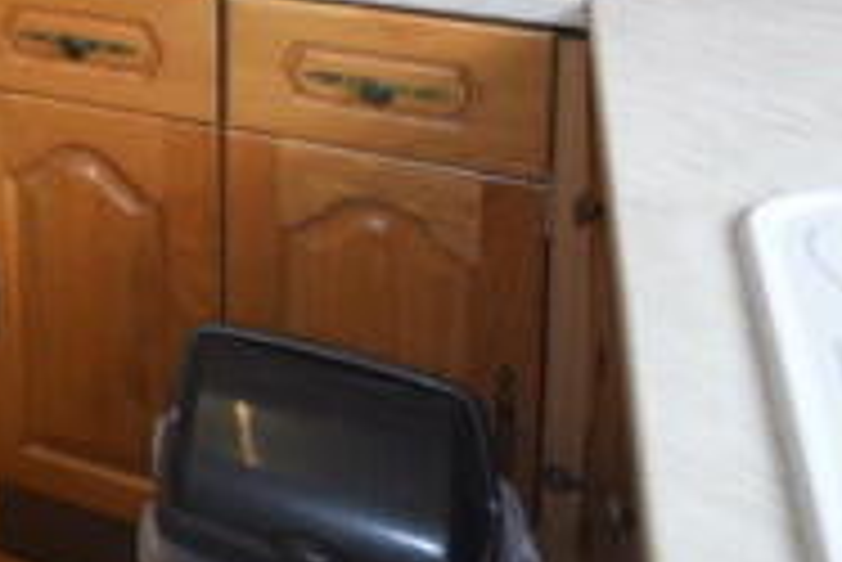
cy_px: -272
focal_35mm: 58
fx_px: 1352
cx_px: -416
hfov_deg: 25.8
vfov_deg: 20.3
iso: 800
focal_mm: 11
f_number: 4.2
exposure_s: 1/80
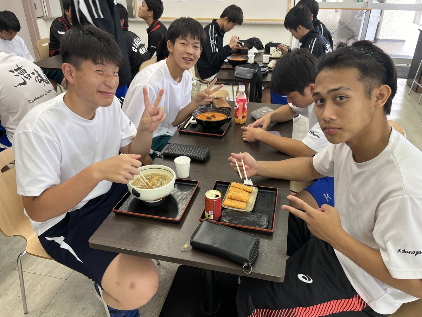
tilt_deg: -28.2
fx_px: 317
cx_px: 211
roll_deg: +0.2
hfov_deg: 67.3
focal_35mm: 26
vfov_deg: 53.1
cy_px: 158
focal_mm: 5.1
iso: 64
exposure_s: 1/60
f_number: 1.6
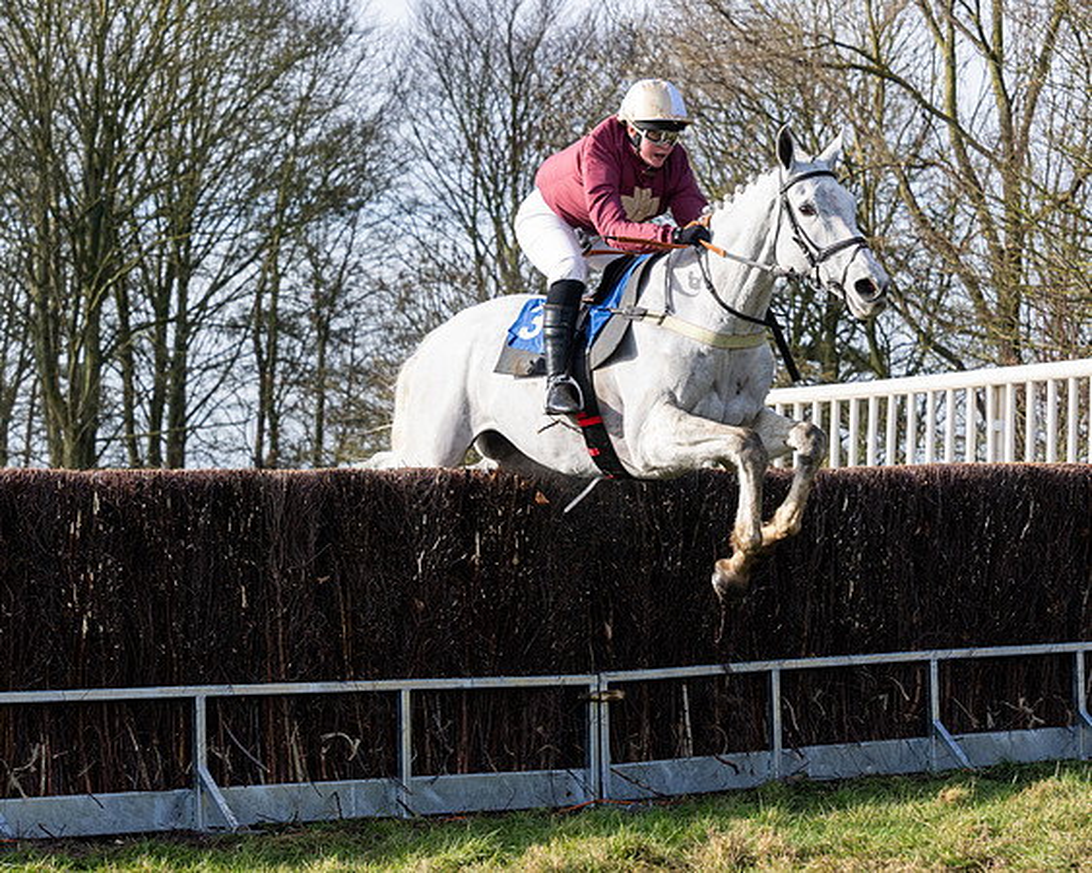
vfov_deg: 12.9
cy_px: 546
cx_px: 484
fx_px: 3854
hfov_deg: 16.1
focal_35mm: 119
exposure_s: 1/1250
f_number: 5
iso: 400
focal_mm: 70
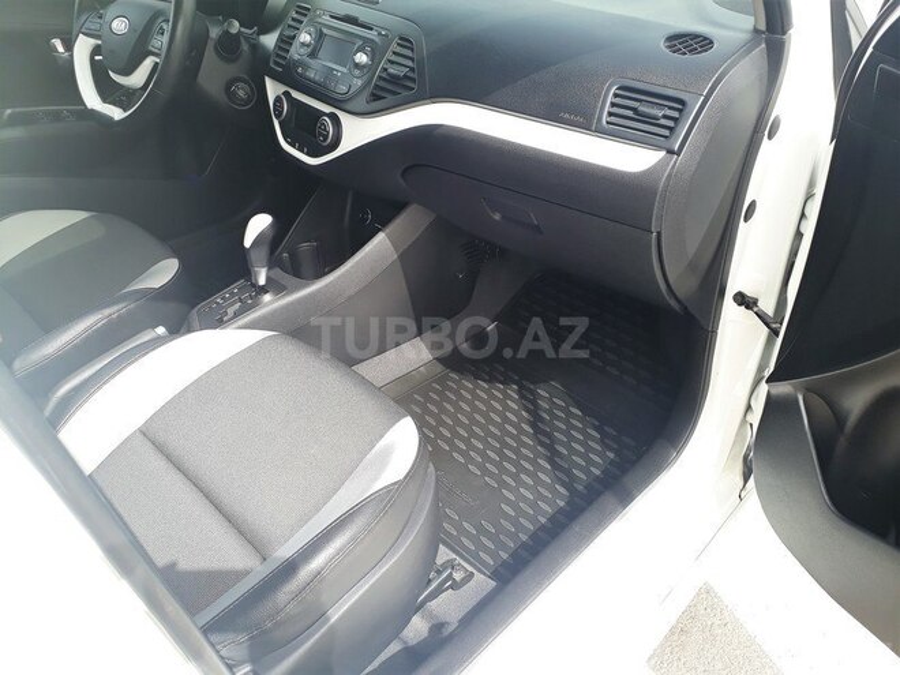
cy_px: 338
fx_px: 702
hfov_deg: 65.3
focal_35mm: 27
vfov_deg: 51.4
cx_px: 450
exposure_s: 1/235
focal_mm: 3.6
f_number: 1.9
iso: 40
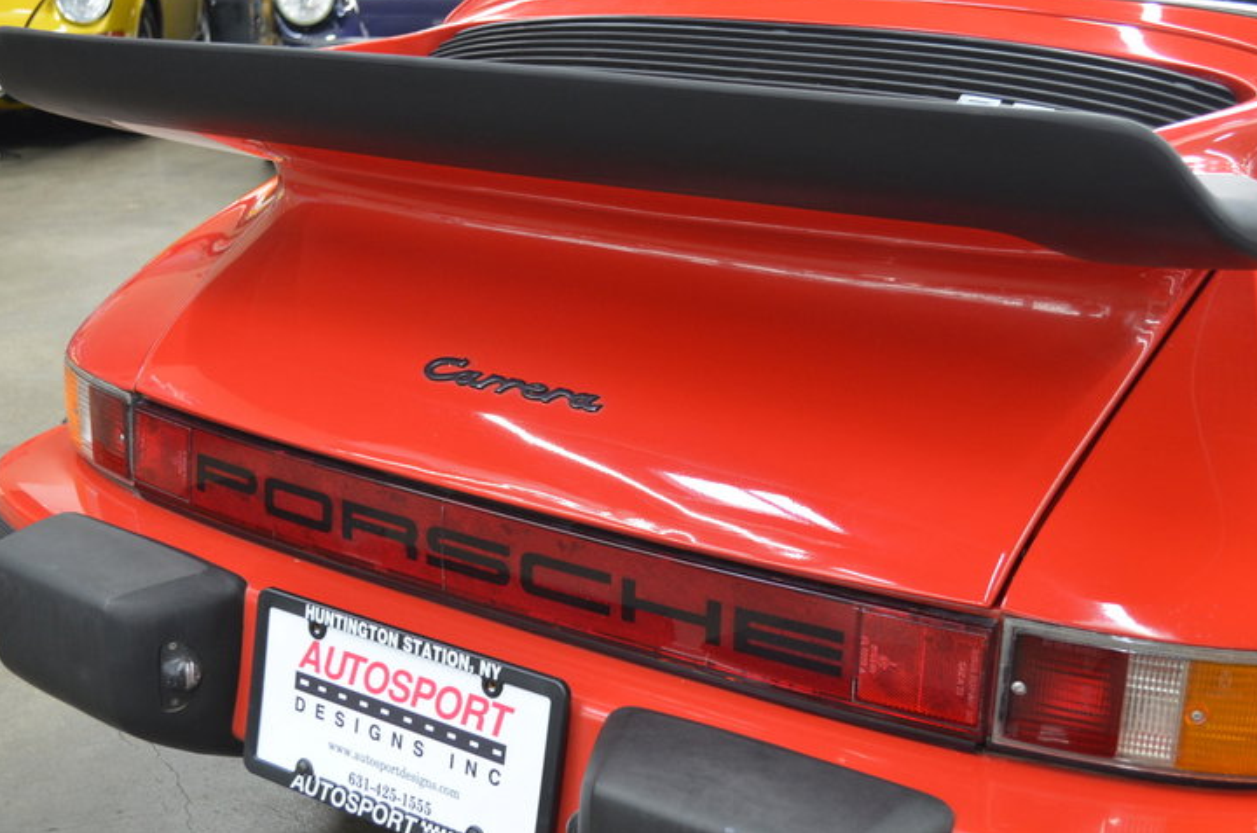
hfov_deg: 41.2
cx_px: 608
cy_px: 392
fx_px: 1673
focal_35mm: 48
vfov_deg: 28.0
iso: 900
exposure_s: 1/30
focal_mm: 30
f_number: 4.5
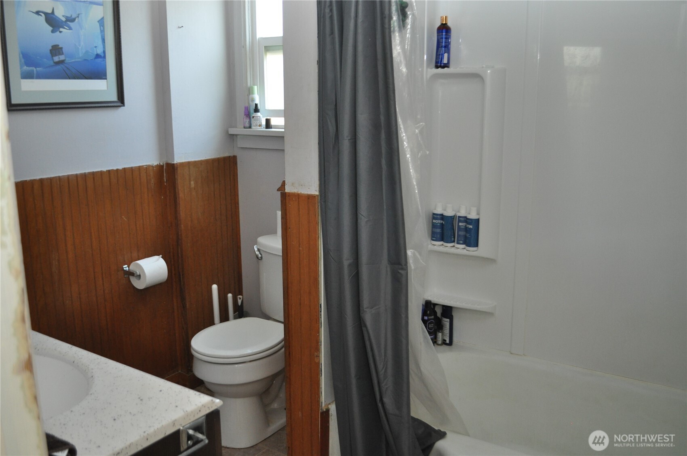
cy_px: 228
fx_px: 629
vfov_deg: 39.9
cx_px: 344
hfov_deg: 57.3
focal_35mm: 33
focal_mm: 22
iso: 800
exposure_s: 1/60
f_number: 4
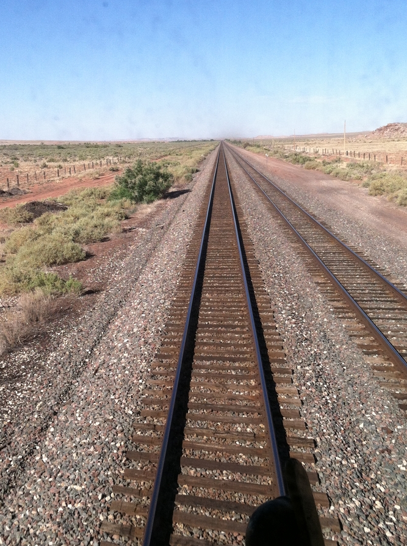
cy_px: 243
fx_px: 739
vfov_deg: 40.4
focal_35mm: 47
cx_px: 204
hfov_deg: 30.8
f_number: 2.8
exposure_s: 1/1154
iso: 80
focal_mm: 3.85
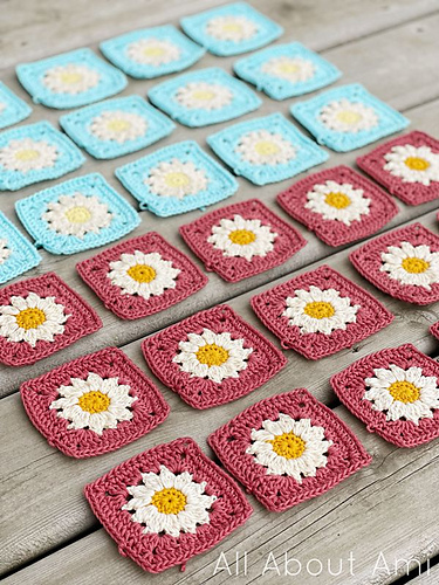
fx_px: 1082
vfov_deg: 30.3
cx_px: 220
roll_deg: -2.2
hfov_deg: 22.9
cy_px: 292
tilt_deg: -41.3
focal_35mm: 64
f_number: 2.2
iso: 32
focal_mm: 7.5
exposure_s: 1/416
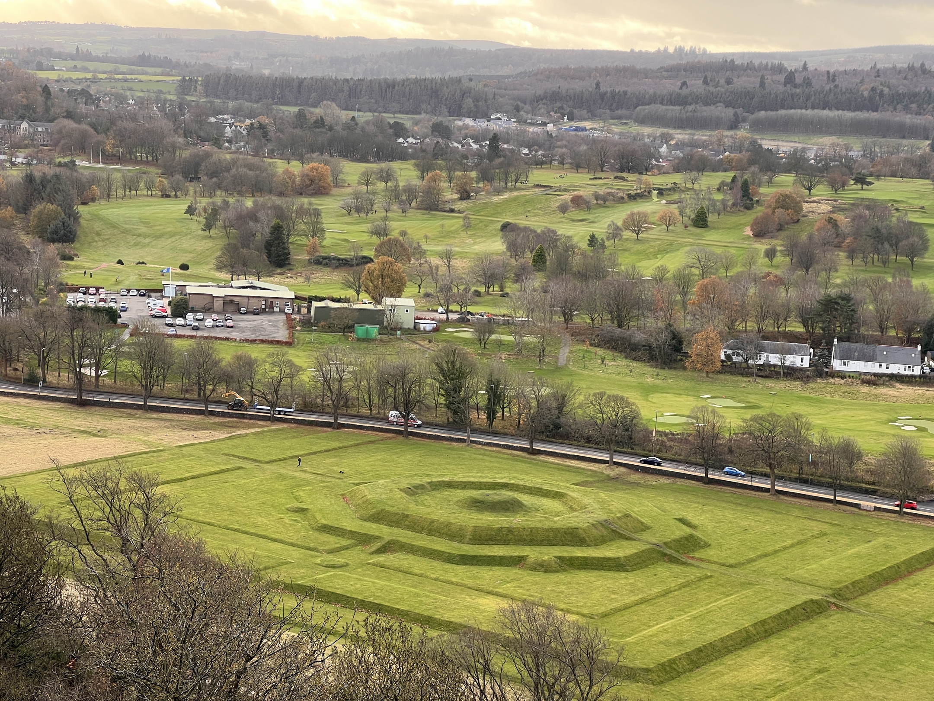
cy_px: 350
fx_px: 2078
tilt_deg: -7.5
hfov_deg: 25.3
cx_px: 467
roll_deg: -3.9
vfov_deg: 19.1
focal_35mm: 77
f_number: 2.8
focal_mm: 9
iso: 32
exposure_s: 1/99
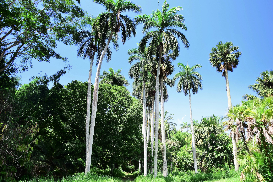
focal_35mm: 27
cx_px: 136
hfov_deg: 67.4
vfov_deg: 47.9
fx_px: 205
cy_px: 91
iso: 200
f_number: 5.6
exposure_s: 1/60
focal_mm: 18
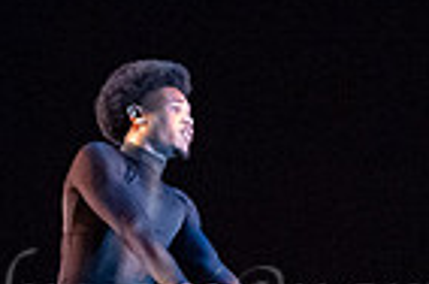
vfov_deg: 6.2
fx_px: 2604
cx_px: 382
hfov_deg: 9.4
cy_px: 291
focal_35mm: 219
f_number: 2.8
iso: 6400
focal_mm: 45
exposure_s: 1/250
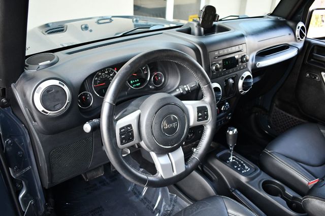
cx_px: 162
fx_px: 280
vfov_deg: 42.3
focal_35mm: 31
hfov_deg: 60.3
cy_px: 108
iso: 800
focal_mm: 21
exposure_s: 1/160
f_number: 3.8
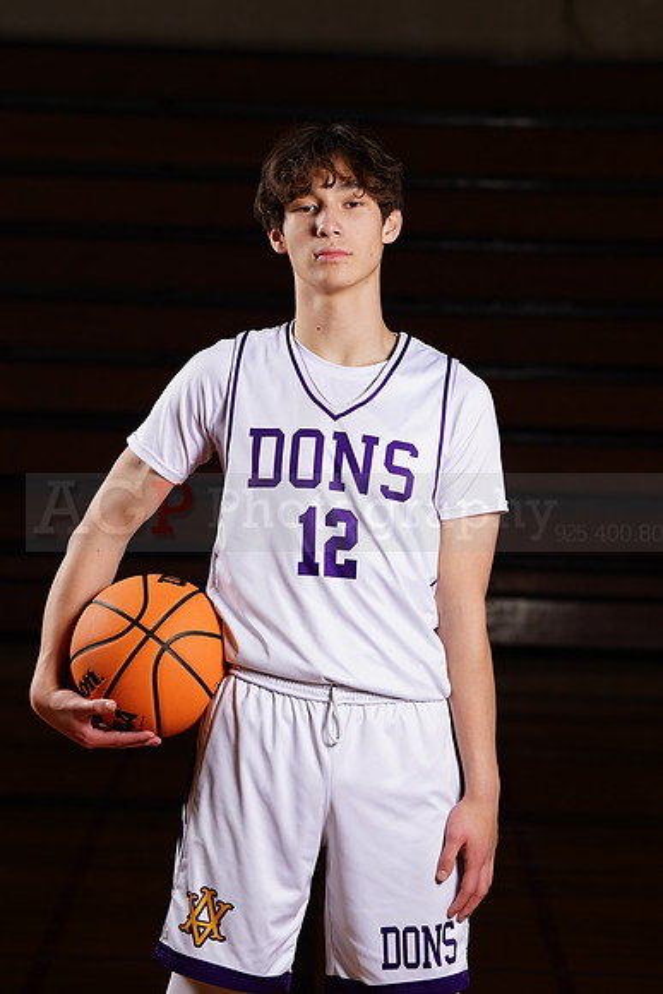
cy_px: 497
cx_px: 332
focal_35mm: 192
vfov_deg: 10.7
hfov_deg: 7.2
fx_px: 5300
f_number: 9
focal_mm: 192
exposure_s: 1/200
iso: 320
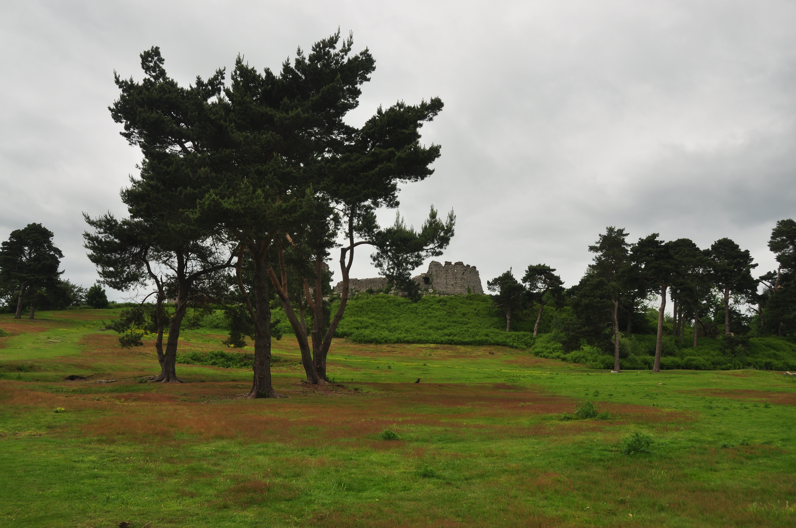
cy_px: 264
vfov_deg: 39.9
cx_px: 398
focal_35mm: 33
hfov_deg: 57.3
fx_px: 729
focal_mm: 22
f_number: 8
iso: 200
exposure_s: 1/800
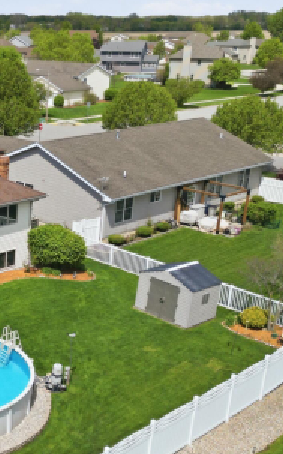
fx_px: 692
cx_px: -50
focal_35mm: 56
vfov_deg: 36.2
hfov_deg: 21.6
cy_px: 264
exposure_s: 1/5000
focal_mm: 6.7
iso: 140
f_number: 1.7
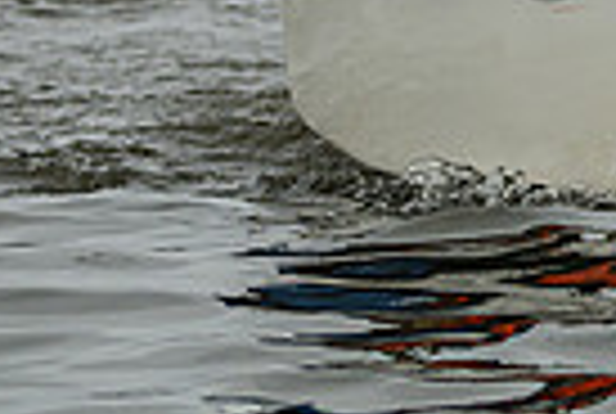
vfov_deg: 1.6
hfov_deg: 2.4
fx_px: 14456
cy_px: -529
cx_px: 485
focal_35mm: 843
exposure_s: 1/3200
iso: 320
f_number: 4.8
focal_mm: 145
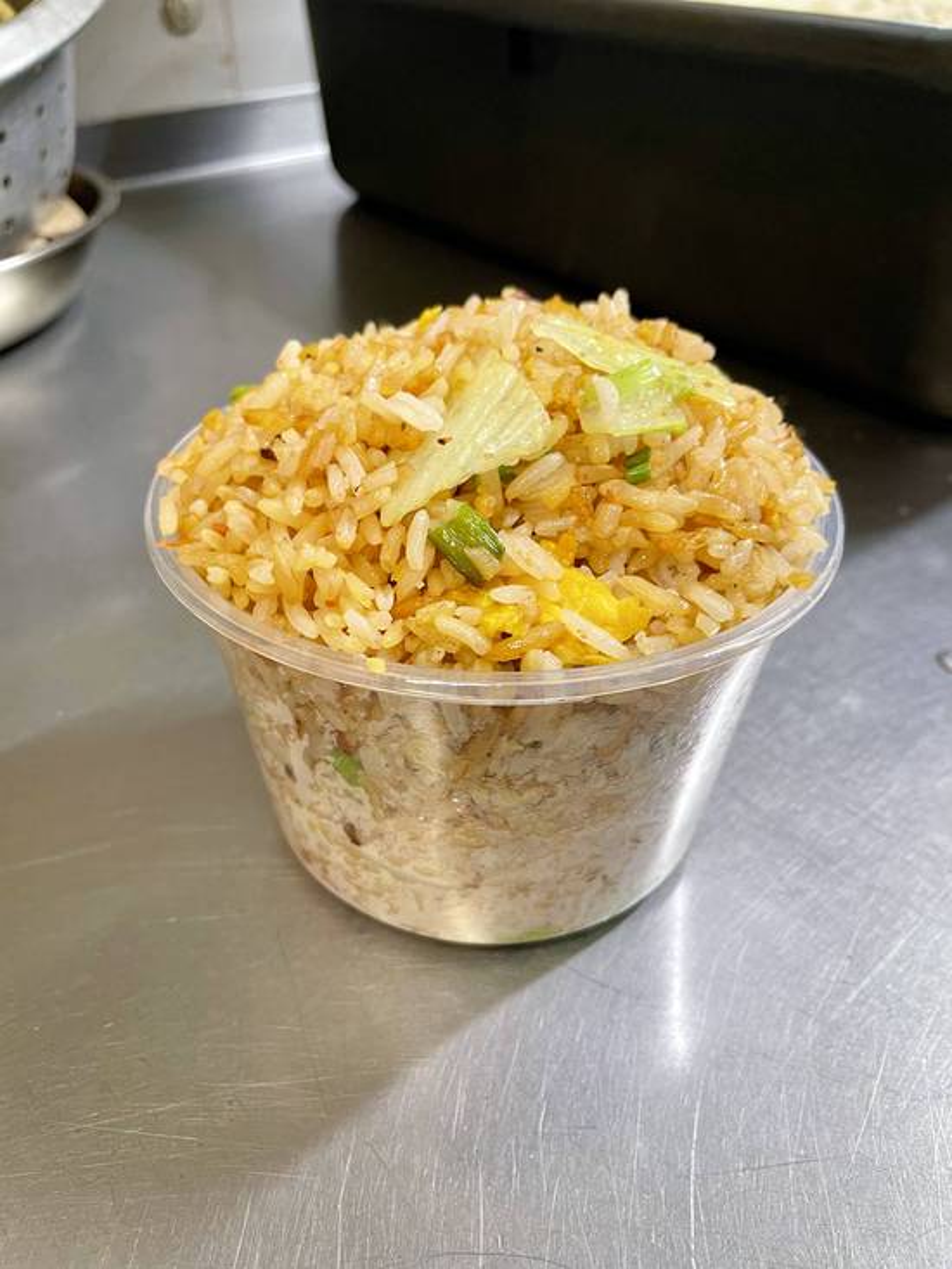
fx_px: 953
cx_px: 476
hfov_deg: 53.1
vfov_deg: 67.3
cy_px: 634
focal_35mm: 26
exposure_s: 1/60
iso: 100
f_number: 1.6
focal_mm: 4.2
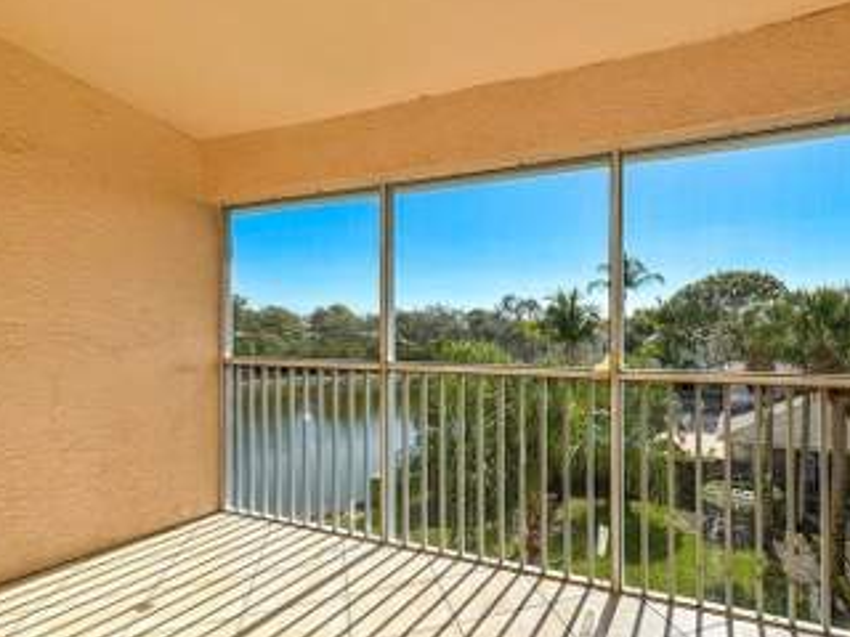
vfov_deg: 63.4
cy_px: 332
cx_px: 537
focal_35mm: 21
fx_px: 516
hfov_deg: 77.4
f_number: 2.2
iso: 50
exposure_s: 1/2300
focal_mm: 2.22
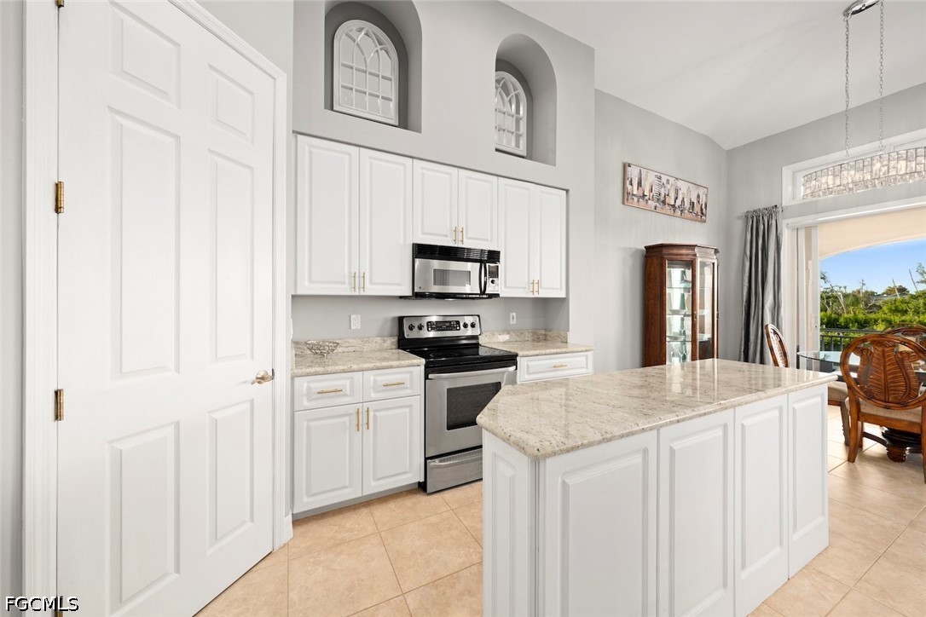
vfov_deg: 85.4
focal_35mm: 13
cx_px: 463
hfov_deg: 108.3
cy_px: 308
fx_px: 334
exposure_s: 1.3
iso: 160
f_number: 10
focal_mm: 13
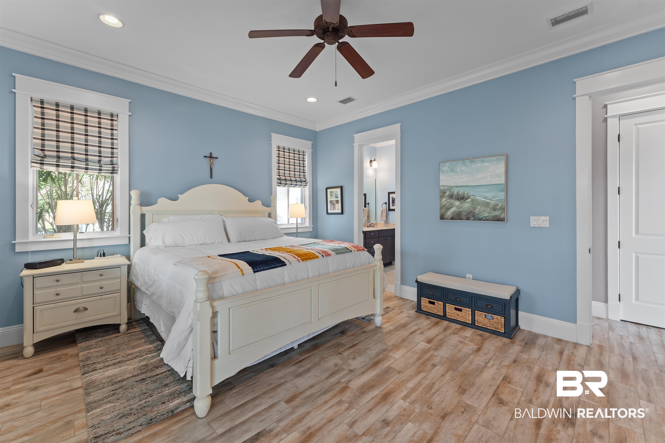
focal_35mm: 14
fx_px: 259
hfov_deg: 104.3
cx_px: 332
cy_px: 222
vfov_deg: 81.2
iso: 400
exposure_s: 1/8
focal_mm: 14
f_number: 8
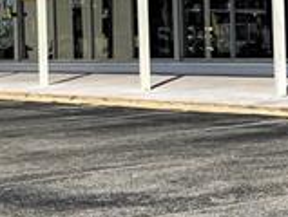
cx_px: 315
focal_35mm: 167
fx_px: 1393
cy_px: -4
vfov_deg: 8.9
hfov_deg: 11.6
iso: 32
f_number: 1.6
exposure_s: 1/6897
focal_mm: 4.2
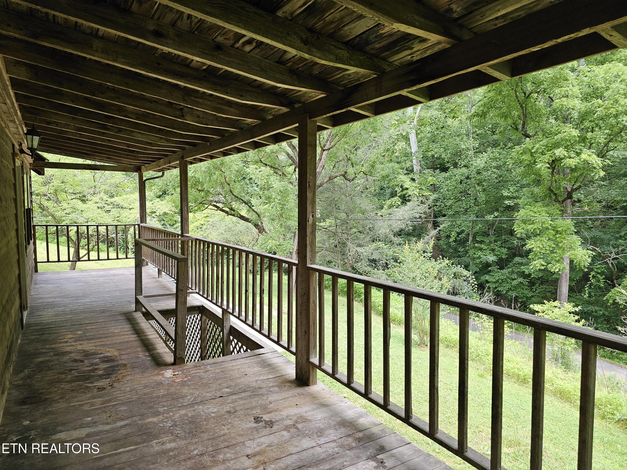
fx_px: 417
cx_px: 314
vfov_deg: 58.9
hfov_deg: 73.9
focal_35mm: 23
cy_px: 235
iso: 50
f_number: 1.7
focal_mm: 6.3
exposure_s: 1/207
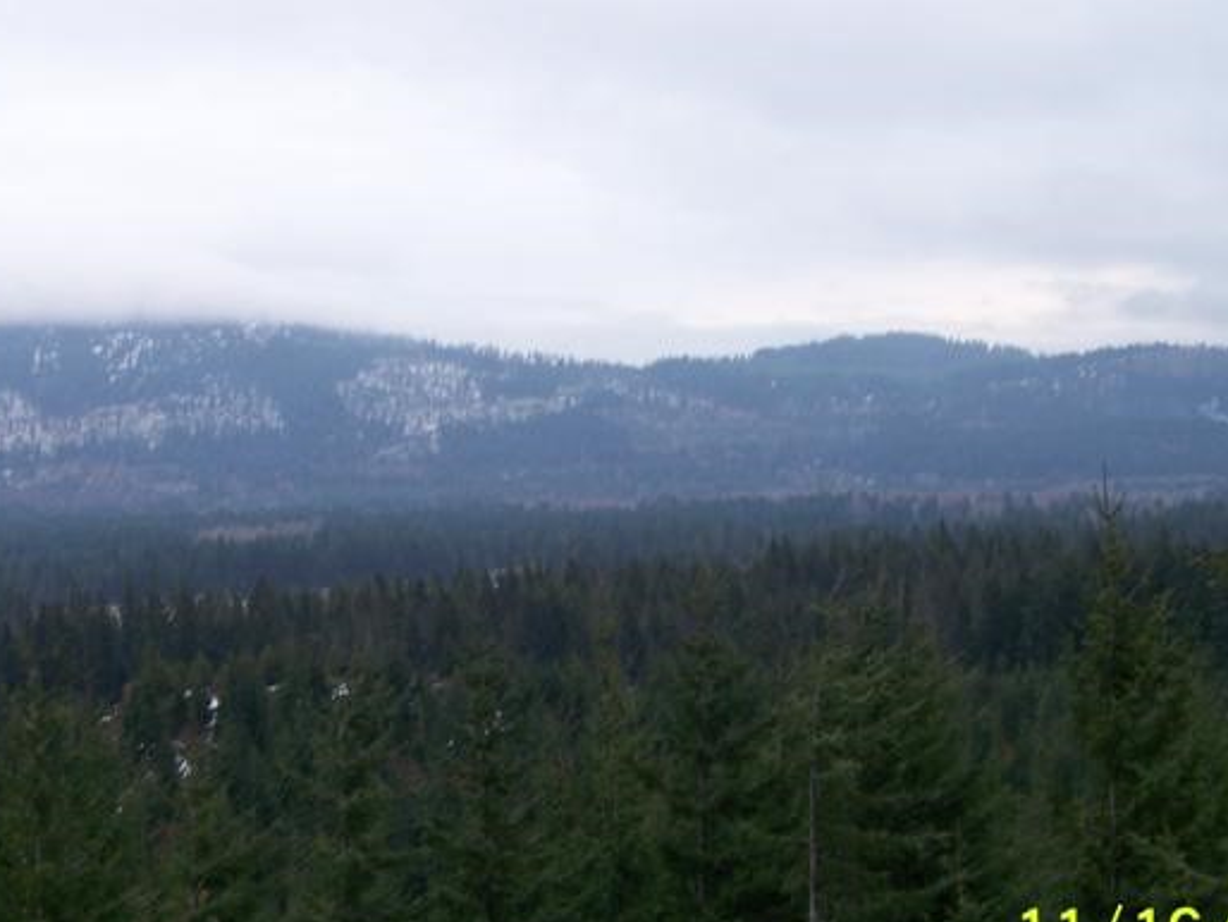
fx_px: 1988
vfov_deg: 26.1
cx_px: 542
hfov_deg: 34.3
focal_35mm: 56
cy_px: 406
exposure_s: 1/30
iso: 64
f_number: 2.8
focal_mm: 5.85
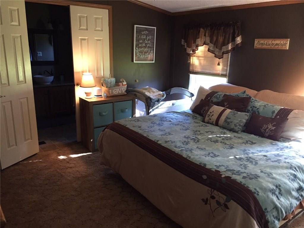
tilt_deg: -14.4
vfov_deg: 48.2
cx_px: 152
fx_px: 255
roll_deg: -1.7
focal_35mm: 29
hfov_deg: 61.7
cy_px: 114
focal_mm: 4.15
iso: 250
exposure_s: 1/24
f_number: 2.2
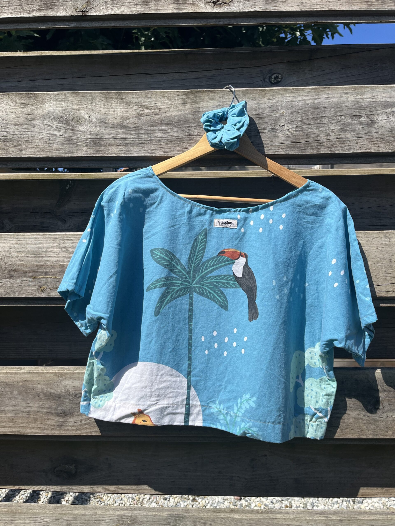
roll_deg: +1.3
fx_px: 396
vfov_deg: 67.3
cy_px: 263
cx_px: 198
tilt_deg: -3.0
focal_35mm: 26
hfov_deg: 53.1
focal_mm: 5.1
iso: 50
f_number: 1.6
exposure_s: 1/4310
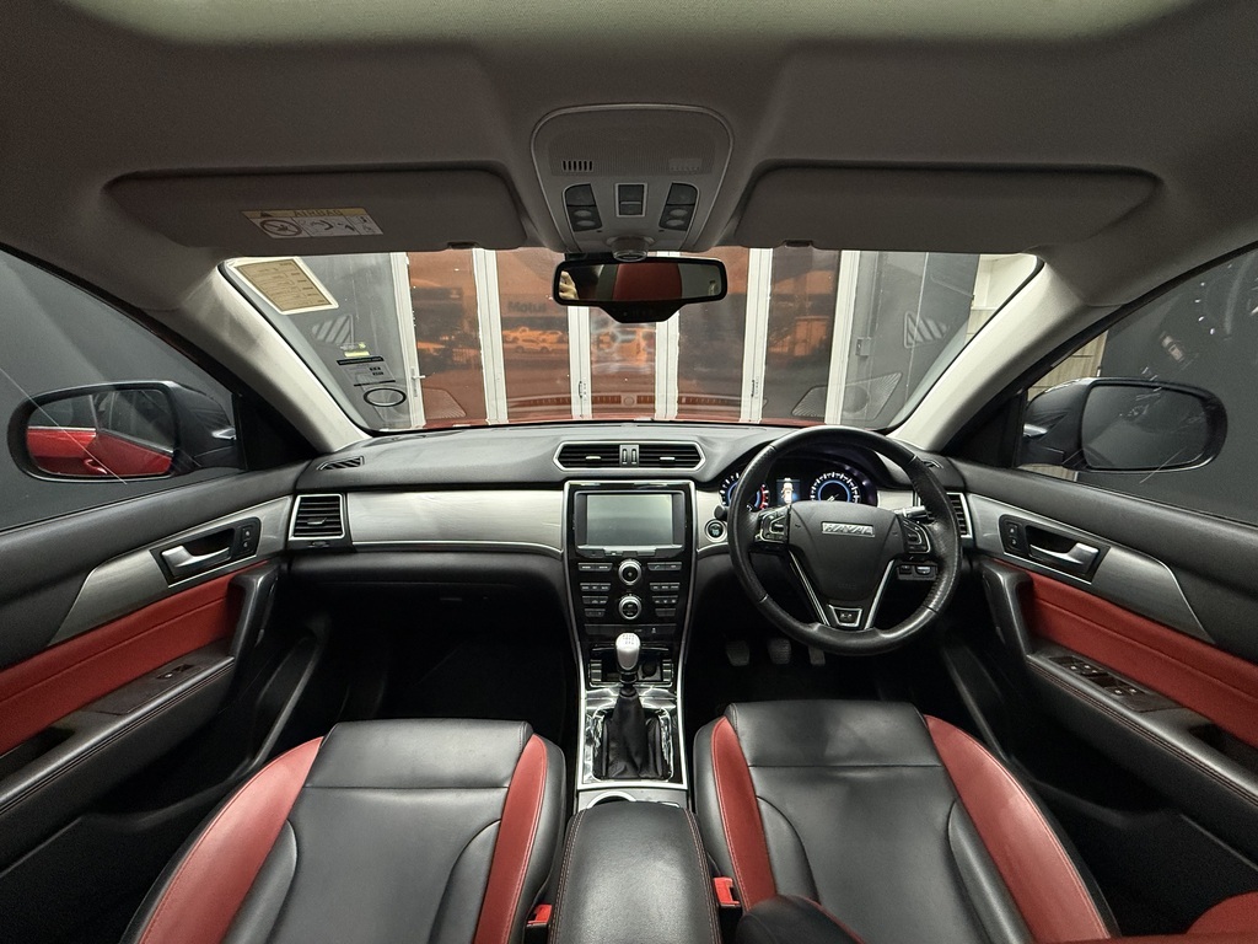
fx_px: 509
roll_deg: +0.6
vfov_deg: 85.7
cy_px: 472
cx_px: 629
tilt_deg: -15.1
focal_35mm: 14
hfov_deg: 102.1
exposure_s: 1/50
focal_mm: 2.22
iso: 400
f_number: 2.2
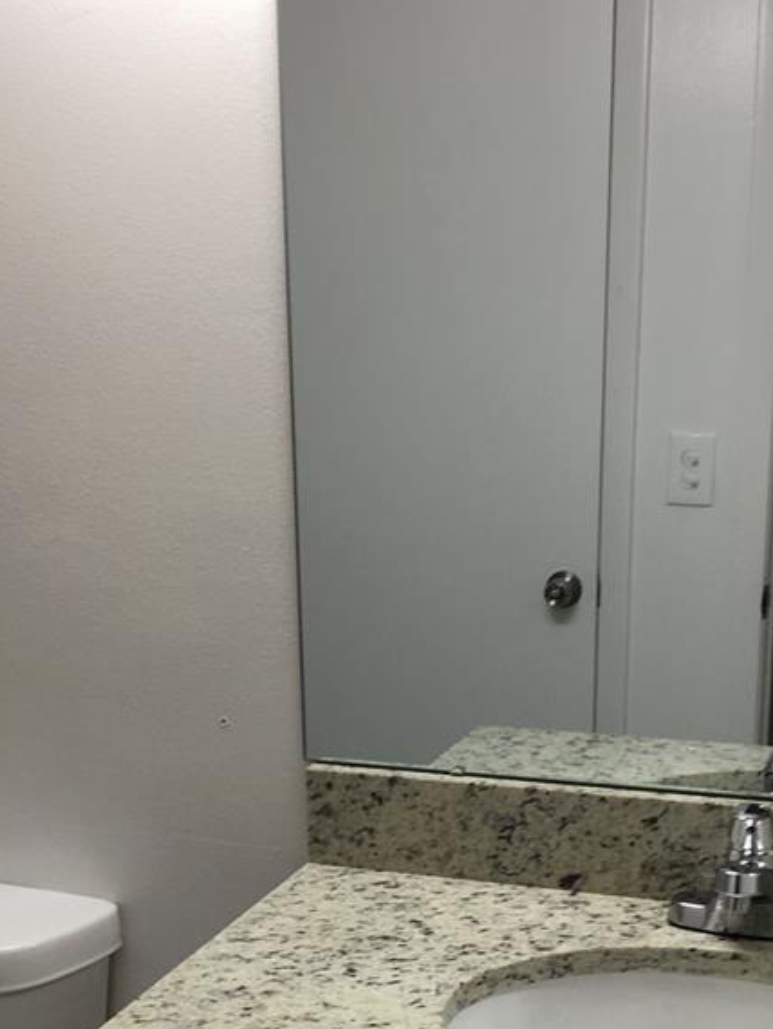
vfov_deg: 30.9
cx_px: 401
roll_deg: +1.3
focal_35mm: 61
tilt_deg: -17.7
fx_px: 1815
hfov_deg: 24.0
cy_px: 820
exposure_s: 1/60
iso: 32
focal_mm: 4.15
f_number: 2.2
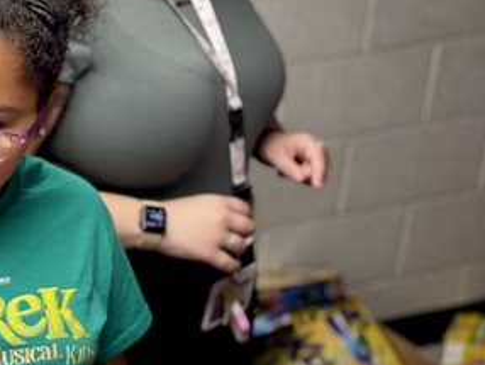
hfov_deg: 17.6
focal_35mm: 93
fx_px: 1304
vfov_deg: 15.9
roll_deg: +3.6
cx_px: -354
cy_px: 202
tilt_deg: -23.6
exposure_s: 1/60
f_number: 1.6
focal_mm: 5.96
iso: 160
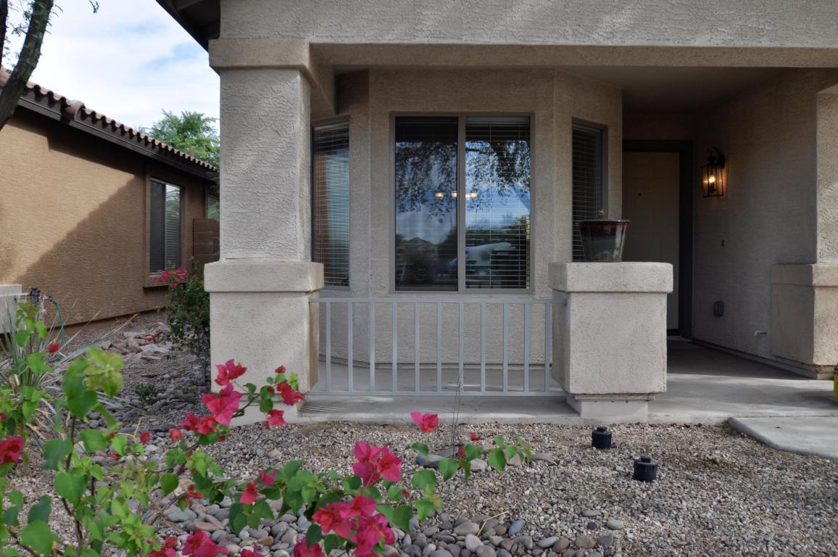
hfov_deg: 59.5
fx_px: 732
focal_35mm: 32
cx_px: 419
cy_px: 278
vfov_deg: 41.6
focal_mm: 21
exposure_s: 1/250
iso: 200
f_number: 8
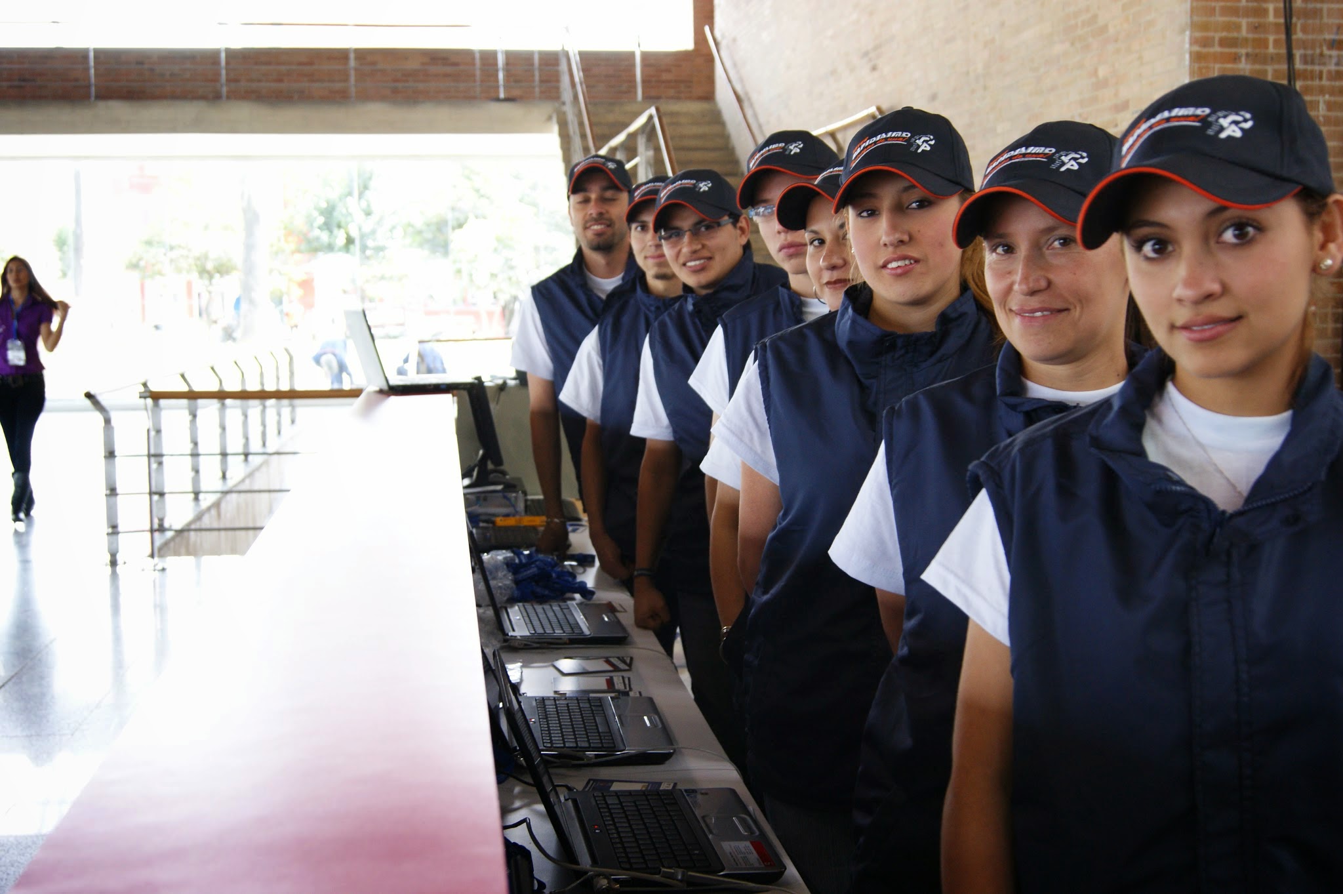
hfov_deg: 46.4
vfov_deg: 31.9
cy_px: 447
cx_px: 672
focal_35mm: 42
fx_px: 1566
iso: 400
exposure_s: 1/50
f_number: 5
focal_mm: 28
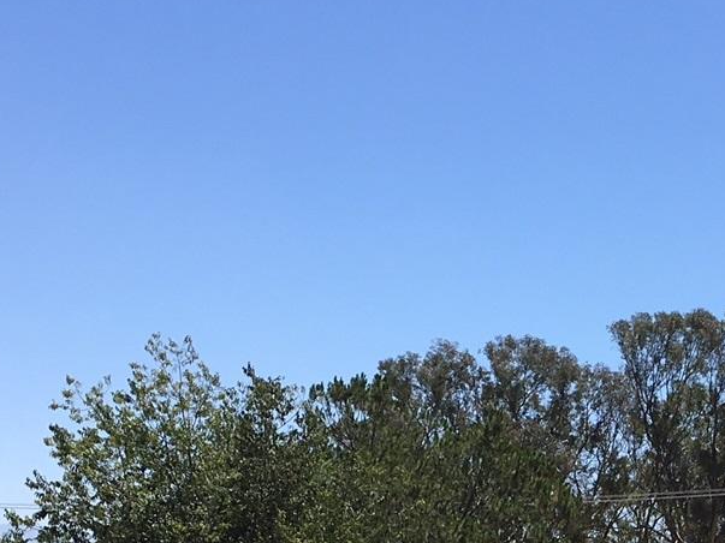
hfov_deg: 19.9
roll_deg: -2.5
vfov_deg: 14.3
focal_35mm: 97
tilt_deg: -3.2
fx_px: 2031
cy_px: 798
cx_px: 635
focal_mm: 4.15
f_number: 2.2
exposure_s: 1/1603
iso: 25
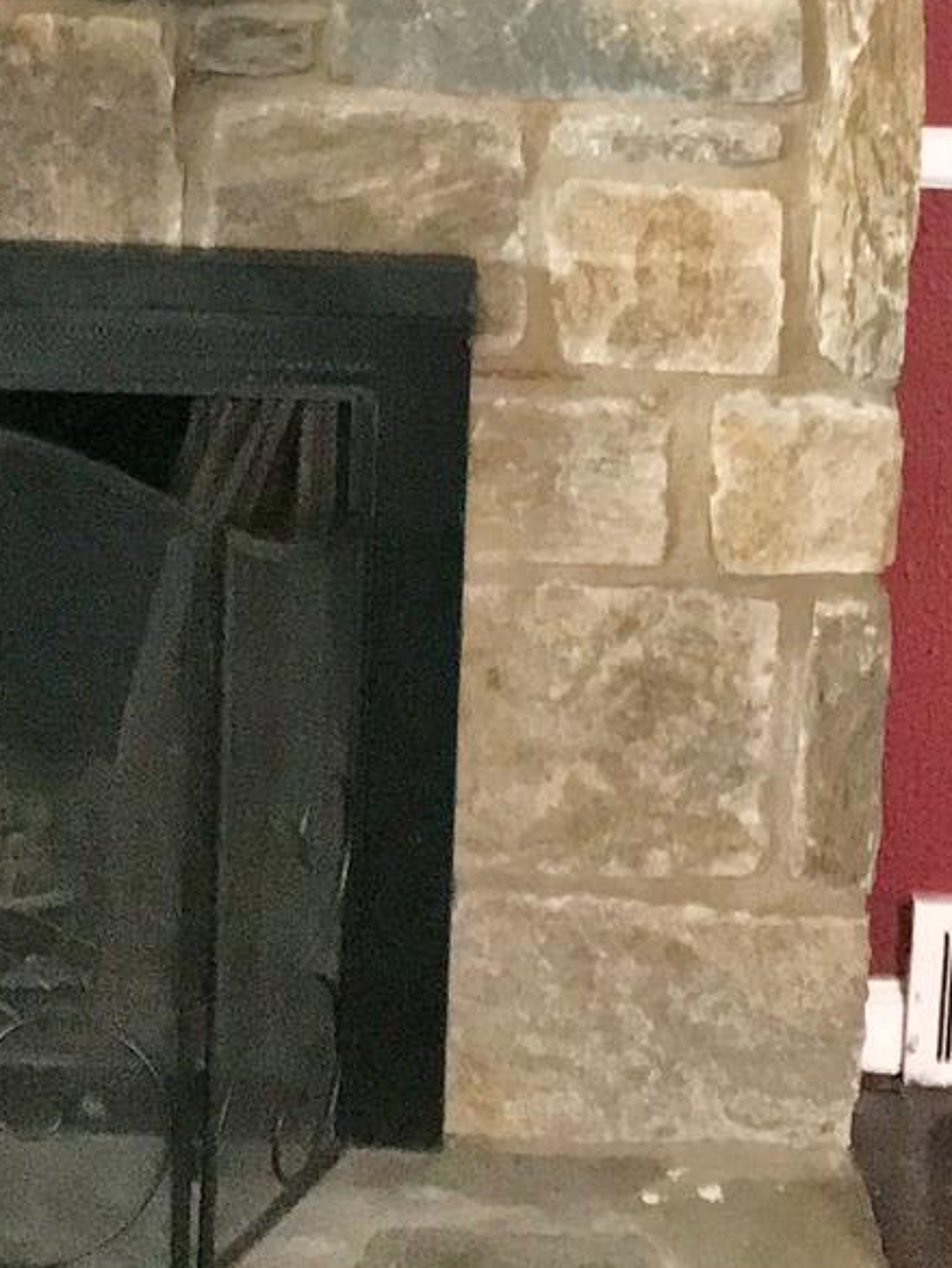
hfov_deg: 15.0
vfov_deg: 19.3
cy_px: -63
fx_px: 3592
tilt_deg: -9.0
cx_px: 197
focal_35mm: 98
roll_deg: -1.9
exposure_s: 1/15
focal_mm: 3.99
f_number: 1.8
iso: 200
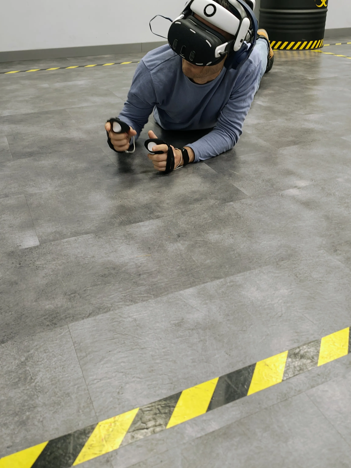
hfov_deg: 45.4
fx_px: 419
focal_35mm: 31
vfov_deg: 57.7
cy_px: 177
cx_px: 177
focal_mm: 6.57
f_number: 1.6
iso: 919
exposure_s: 1/100
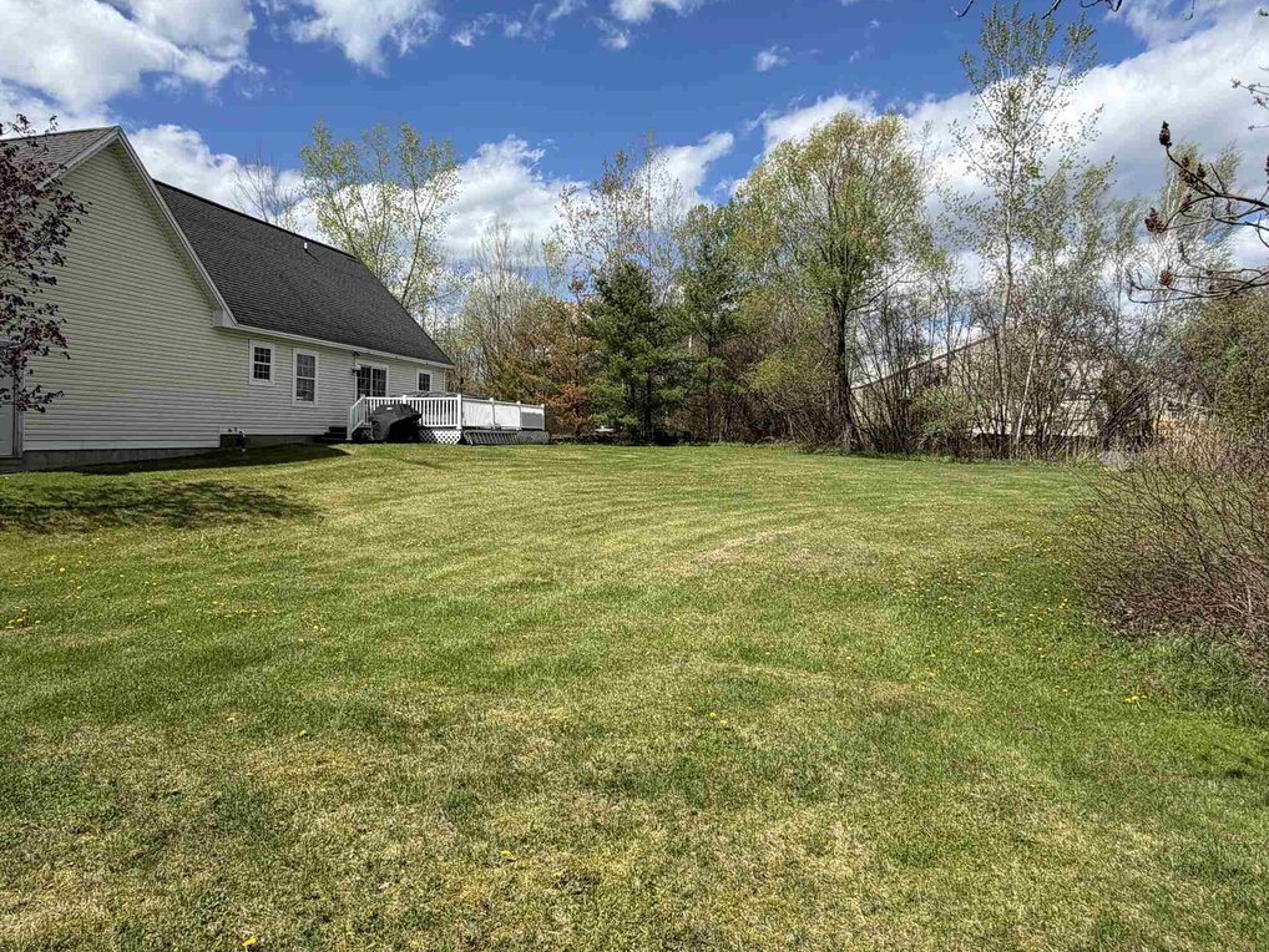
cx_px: 600
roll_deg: -1.2
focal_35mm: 22
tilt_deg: +0.1
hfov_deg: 76.3
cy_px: 439
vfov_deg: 61.0
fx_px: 807
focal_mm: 2.22
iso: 20
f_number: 2.2
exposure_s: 1/1050
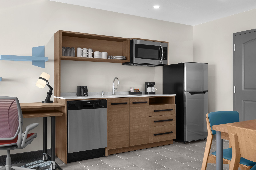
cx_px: 128
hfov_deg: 60.3
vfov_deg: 42.3
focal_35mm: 31
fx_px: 220
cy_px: 85
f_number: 8
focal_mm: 20.9
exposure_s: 1/100
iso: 400
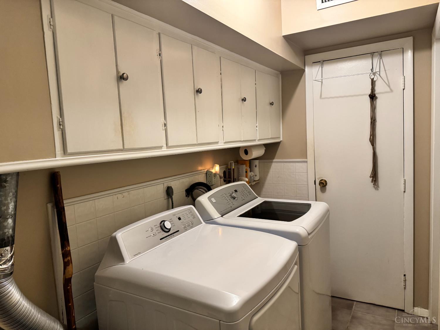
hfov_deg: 71.6
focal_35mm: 24
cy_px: 165
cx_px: 220
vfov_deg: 56.8
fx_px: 305
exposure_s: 1/60
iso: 400
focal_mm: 6.76
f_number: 1.78
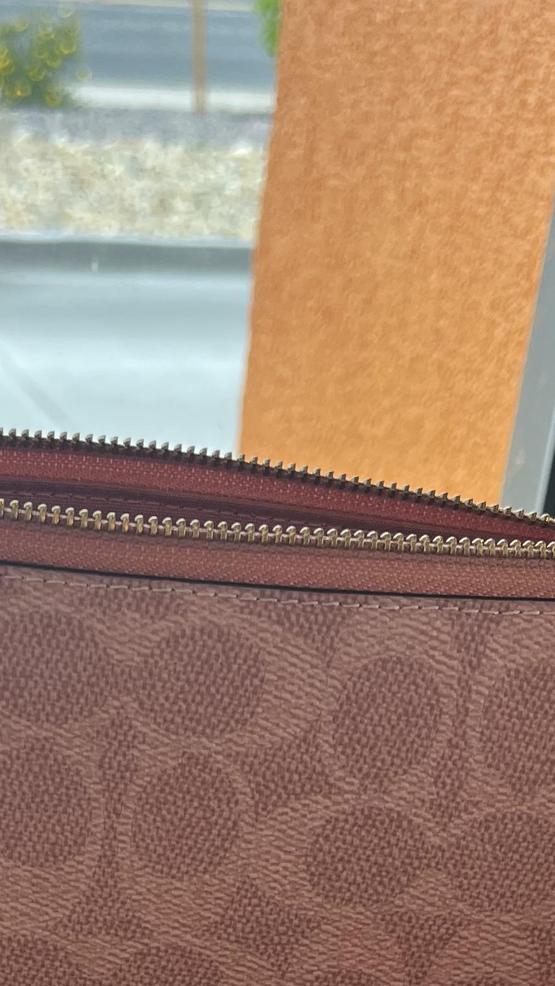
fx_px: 1962
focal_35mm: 75
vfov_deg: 25.9
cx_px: 88
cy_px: 1106
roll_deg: -5.0
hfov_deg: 16.0
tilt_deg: -31.7
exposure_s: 1/176
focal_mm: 5.1
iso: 40
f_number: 1.6
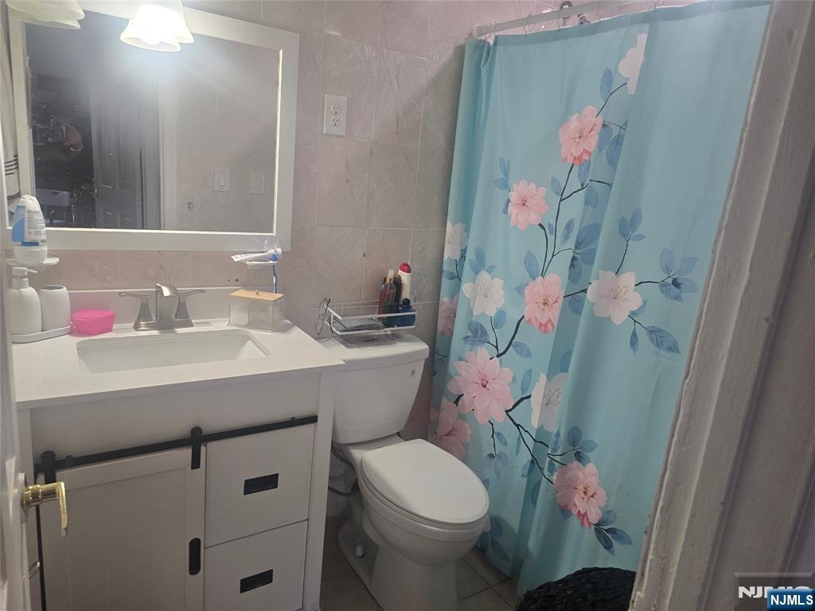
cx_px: 408
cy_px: 306
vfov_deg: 58.9
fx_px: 542
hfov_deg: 73.9
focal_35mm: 23
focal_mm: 6.3
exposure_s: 1/120
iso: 160
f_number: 1.7
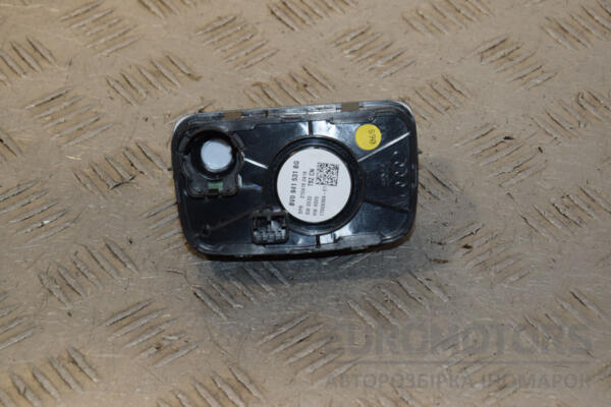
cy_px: 204
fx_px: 2164
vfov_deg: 10.8
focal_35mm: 128
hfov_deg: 16.1
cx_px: 306
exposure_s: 1/200
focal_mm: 85
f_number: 9
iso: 800
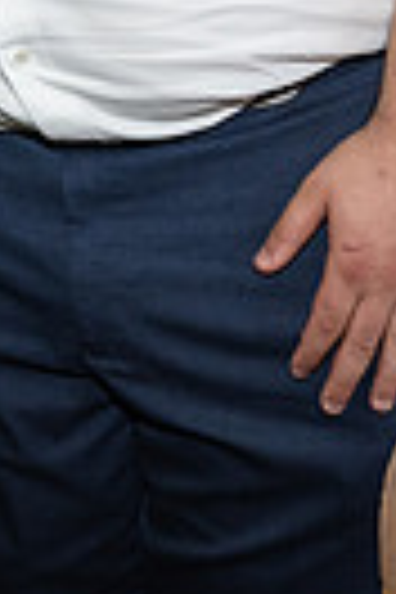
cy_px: -378
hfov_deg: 11.1
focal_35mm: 123
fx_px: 2029
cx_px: 70
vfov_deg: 15.0
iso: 800
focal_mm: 24
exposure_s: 1/200
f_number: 5.6
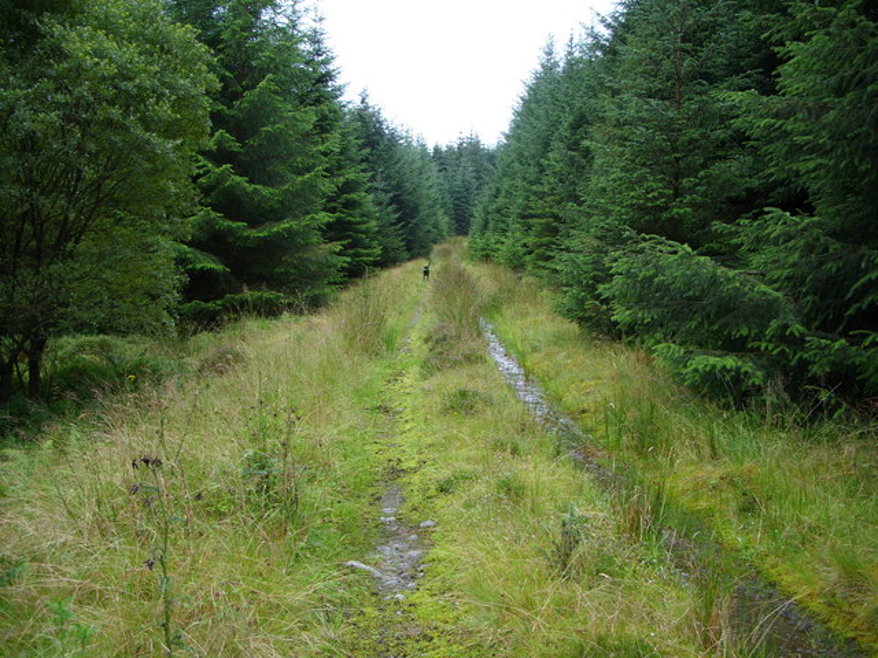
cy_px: 329
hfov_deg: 49.0
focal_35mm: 38
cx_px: 439
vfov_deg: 37.7
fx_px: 964
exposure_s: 1/141
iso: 50
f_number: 2.8
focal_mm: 7.8
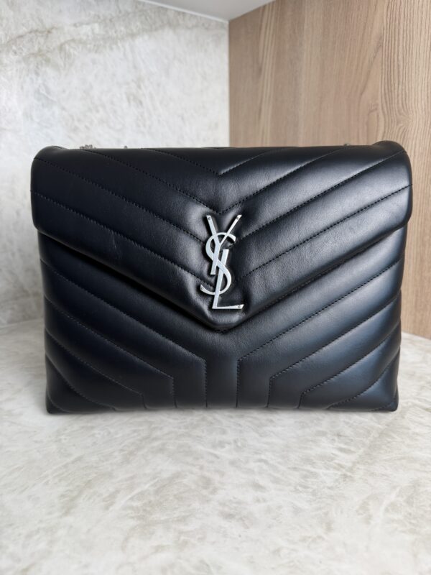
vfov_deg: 71.6
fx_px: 398
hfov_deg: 56.8
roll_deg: +0.9
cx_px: 216
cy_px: 288
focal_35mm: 24
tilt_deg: -15.6
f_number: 1.78
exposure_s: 1/120
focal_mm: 6.76
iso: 100
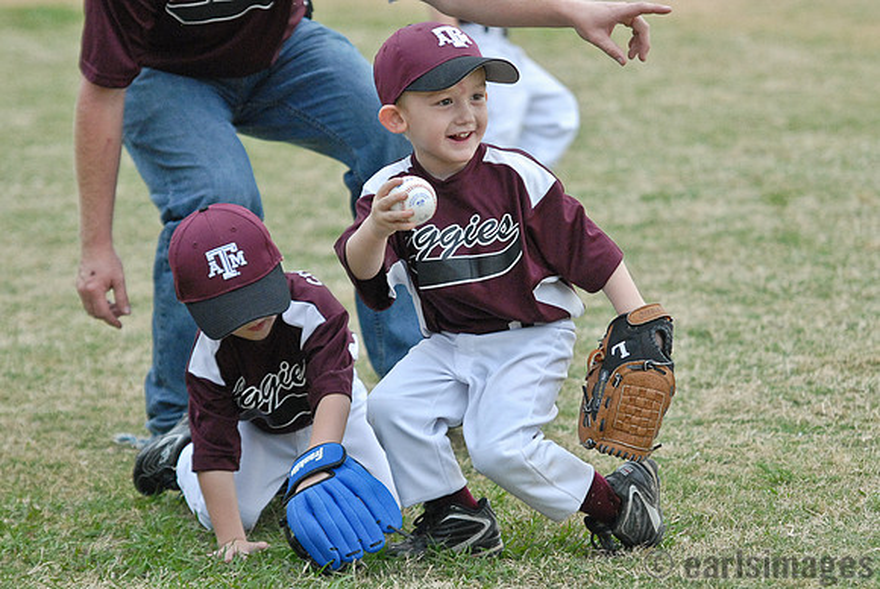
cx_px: 440
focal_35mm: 168
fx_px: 4111
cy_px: 294
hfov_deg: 12.2
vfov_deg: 8.2
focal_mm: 112
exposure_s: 1/1500
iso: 1000
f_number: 2.8
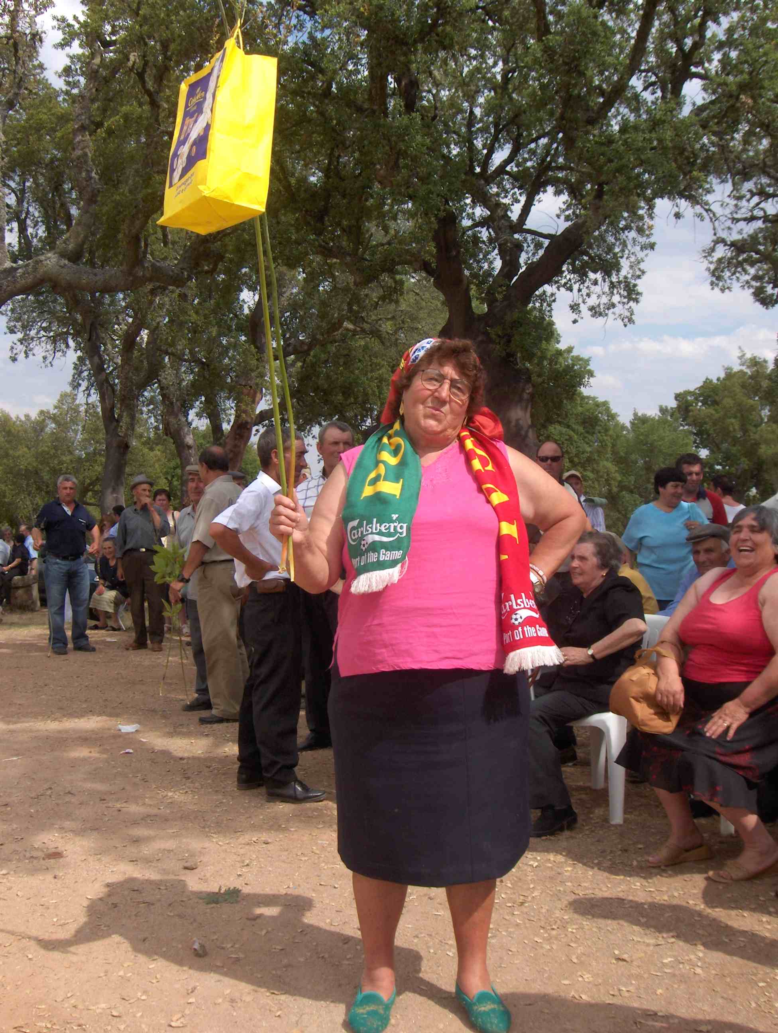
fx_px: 1166
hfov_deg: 36.9
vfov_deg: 47.8
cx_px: 389
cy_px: 516
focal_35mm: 39
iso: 100
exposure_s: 1/613
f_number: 4.8
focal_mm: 8
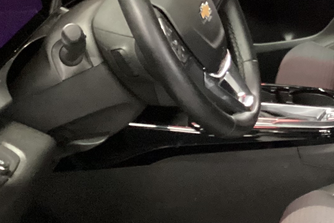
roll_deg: +1.7
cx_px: 349
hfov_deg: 19.9
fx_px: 919
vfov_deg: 13.8
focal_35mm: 99
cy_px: 114
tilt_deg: -27.1
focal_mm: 3.3
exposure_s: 1/20
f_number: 2.4
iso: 640
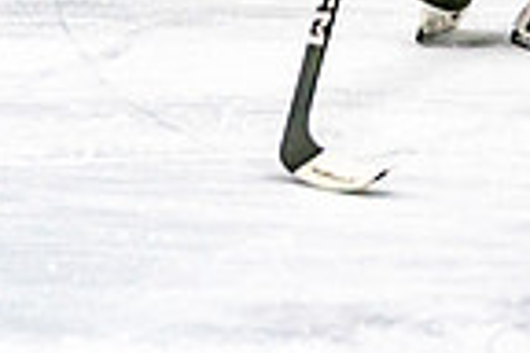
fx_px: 8067
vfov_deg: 2.5
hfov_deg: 3.8
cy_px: -406
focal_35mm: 548
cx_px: 621
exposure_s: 1/1250
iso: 3200
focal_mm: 121
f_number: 2.8
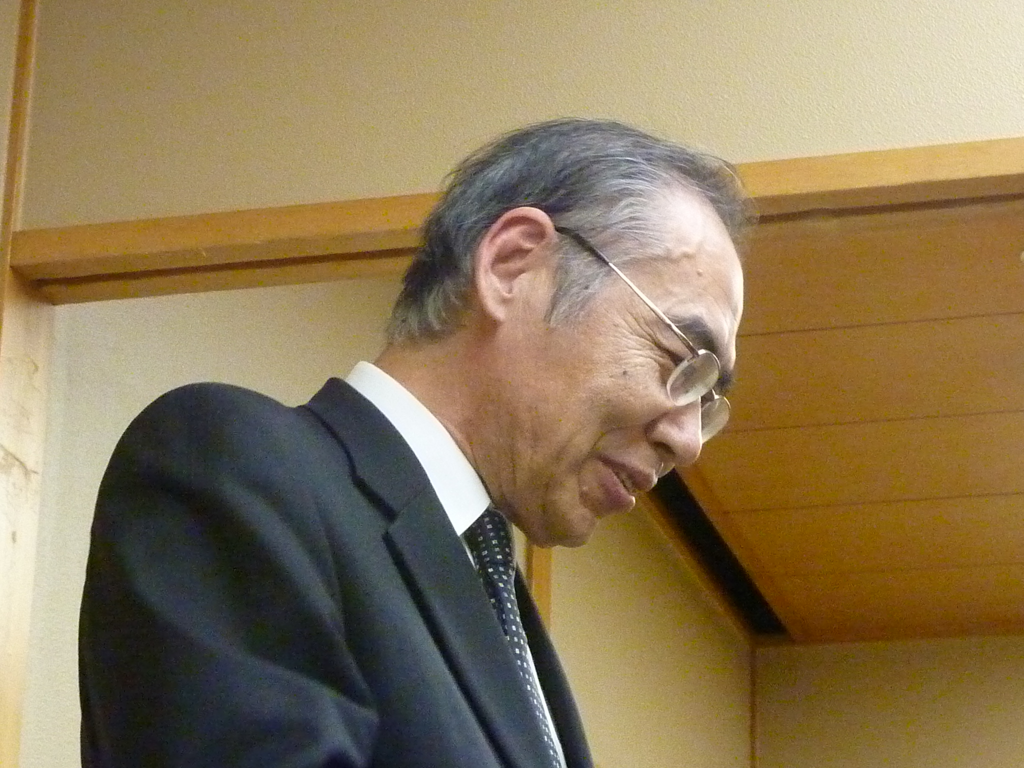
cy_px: 384
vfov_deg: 15.9
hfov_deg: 21.1
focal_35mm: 93
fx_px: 2751
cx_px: 512
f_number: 3.8
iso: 800
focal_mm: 8.5
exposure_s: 1/20
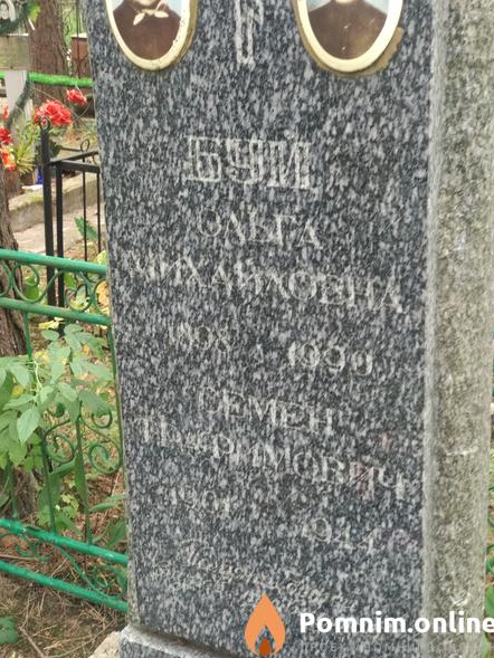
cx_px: 250
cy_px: 326
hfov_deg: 27.5
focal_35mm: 53
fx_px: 1008
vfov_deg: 36.2
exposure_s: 1/60
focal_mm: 5.99
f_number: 2.6
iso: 400
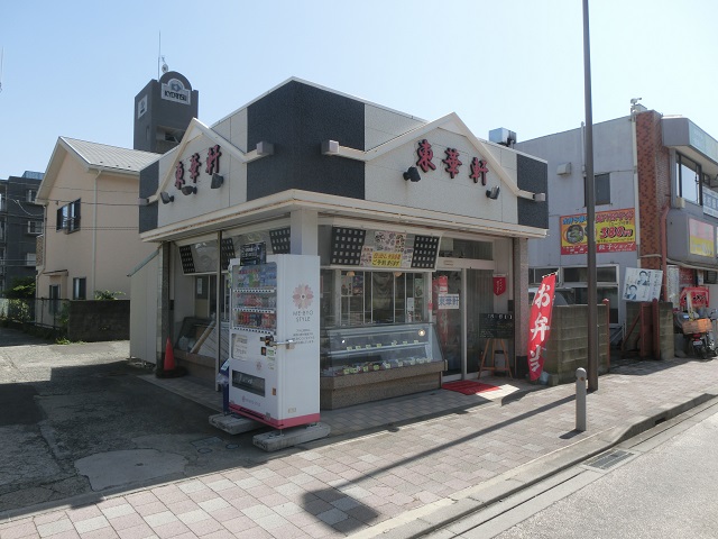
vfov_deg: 56.8
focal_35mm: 24
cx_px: 359
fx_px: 498
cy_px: 270
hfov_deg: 71.6
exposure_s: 1/160
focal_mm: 4.24
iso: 80
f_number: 7.9
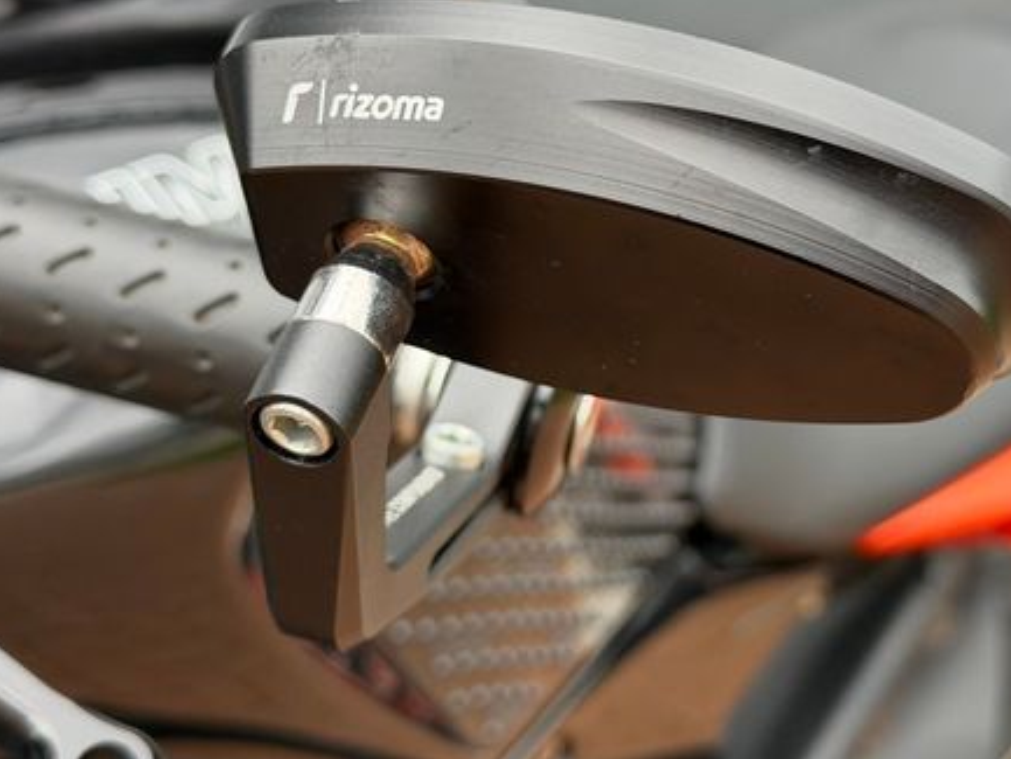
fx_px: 2074
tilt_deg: -5.4
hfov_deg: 27.2
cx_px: 696
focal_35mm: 71
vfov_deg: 20.7
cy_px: 313
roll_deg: +5.5
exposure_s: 1/264
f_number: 1.78
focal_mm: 6.76
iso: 64
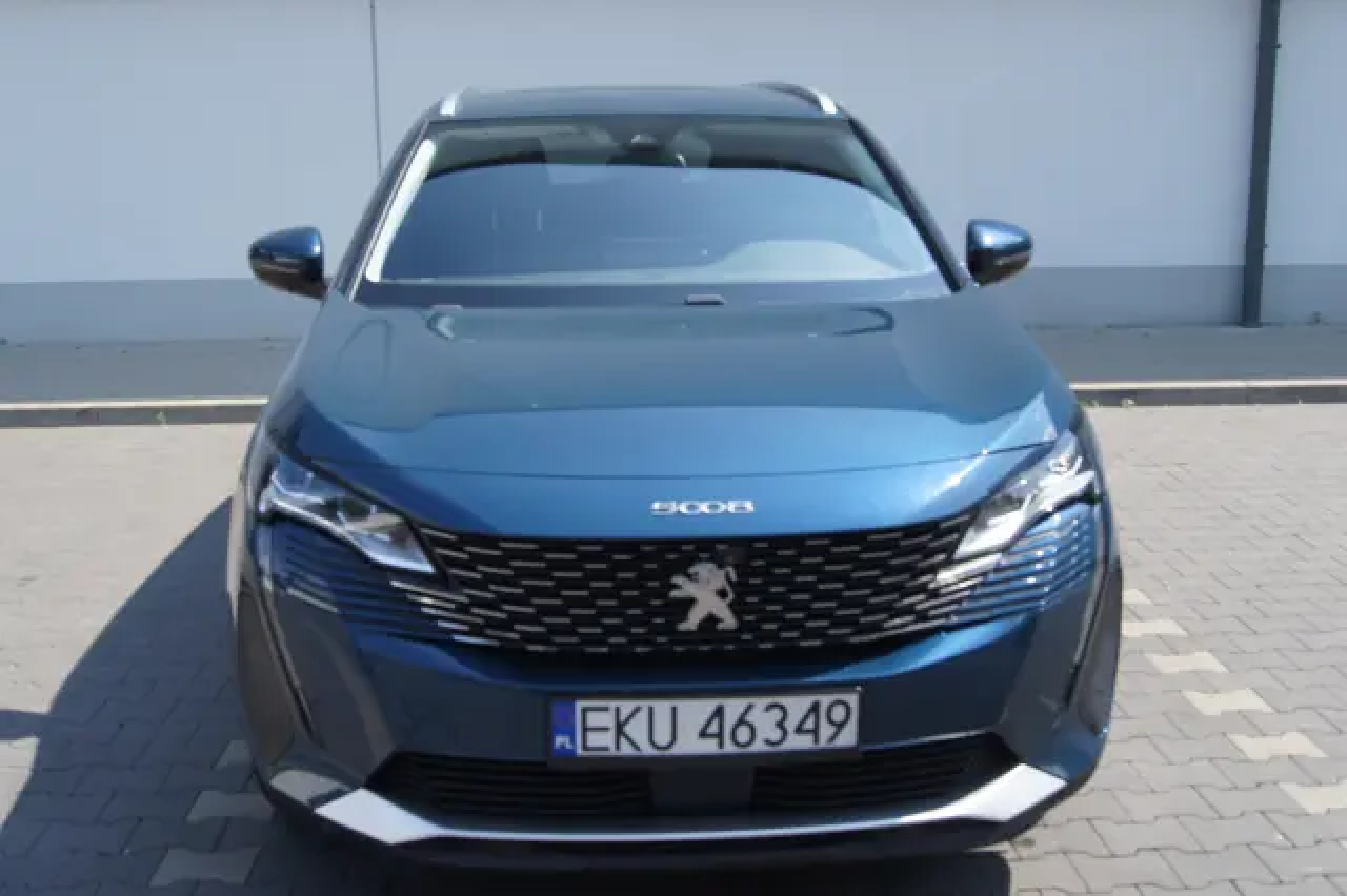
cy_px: 448
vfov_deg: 36.8
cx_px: 674
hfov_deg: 53.2
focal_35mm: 36
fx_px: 1346
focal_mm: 24
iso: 100
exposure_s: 1/125
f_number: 7.1
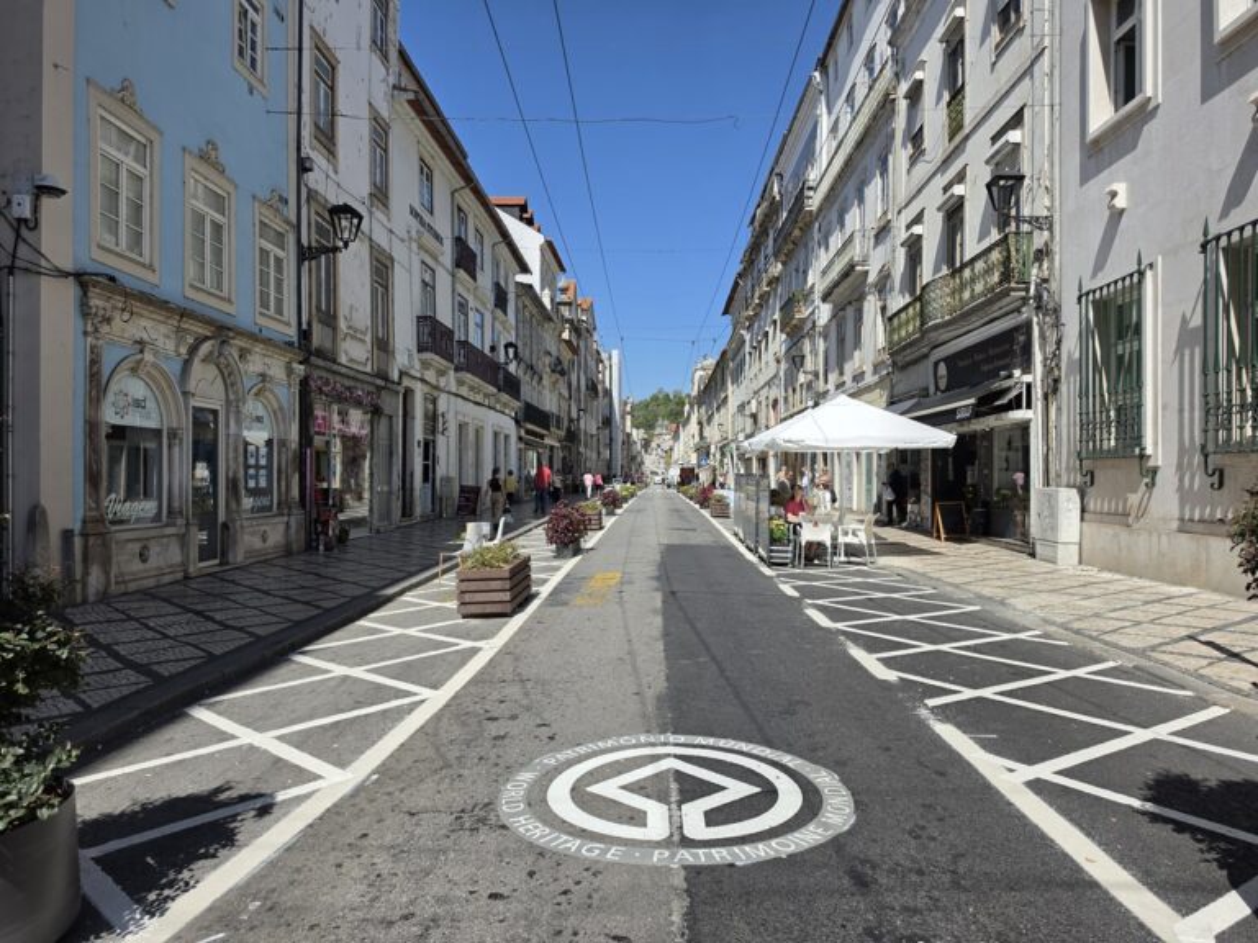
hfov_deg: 73.9
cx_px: 629
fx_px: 836
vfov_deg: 58.9
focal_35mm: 23
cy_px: 472
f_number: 1.4
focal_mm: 6.5
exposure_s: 1/7939
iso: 64
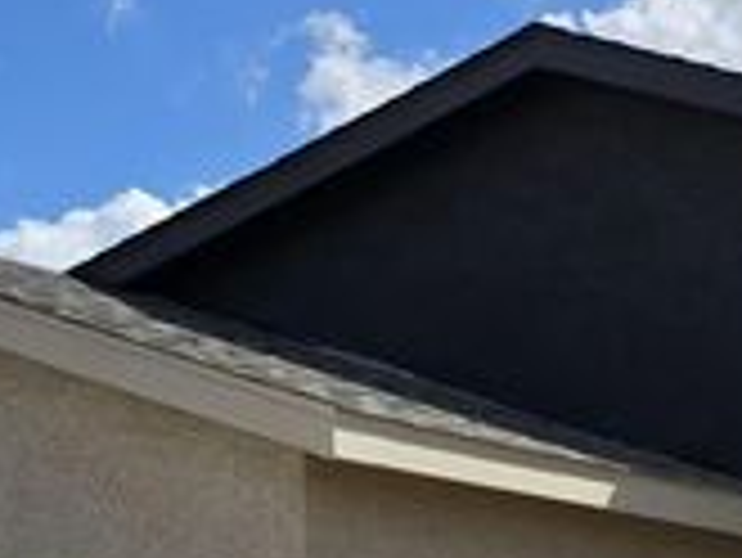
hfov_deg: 13.6
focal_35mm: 143
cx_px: 738
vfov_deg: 10.2
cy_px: 693
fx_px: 3067
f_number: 1.7
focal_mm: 6.3
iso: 12
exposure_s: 1/1376
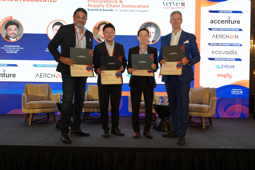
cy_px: 85
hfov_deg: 63.7
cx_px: 128
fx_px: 205
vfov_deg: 45.0
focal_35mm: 29
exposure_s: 1/160
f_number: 4
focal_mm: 29
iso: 1250
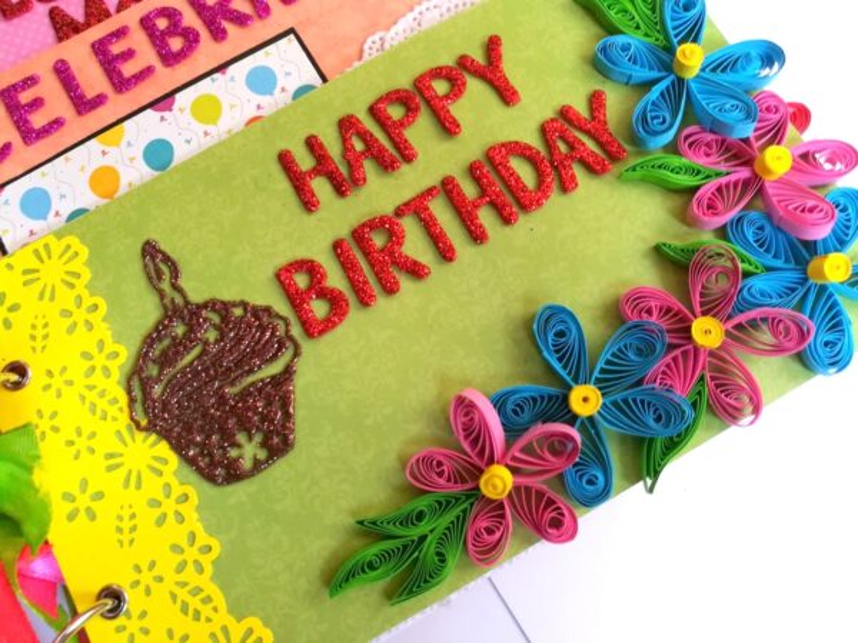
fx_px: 644
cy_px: 322
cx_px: 429
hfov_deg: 67.3
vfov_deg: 53.1
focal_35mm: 26
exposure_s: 1/33.3
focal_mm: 3.83
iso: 160
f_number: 2.2
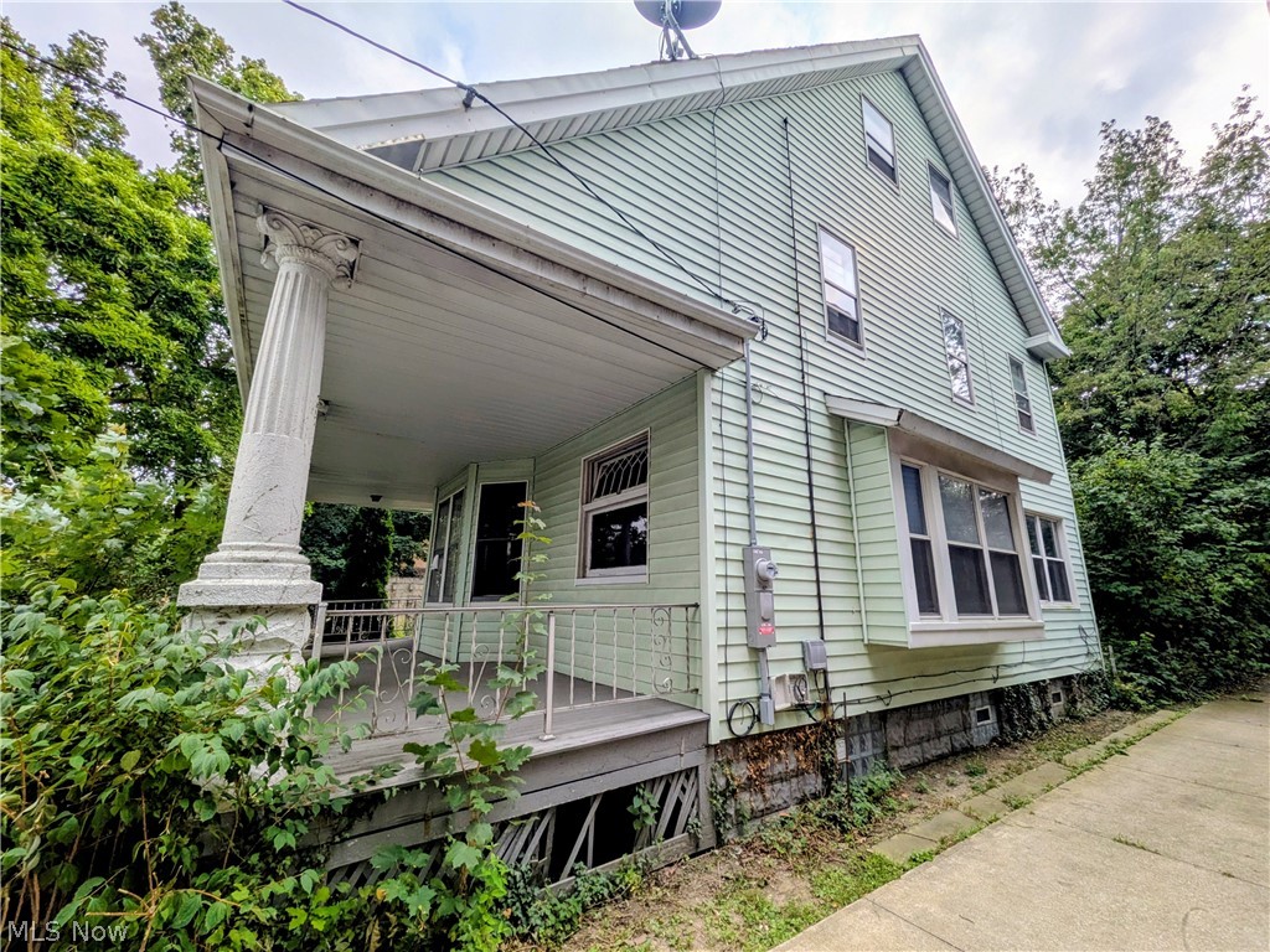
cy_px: 476
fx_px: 514
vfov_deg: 85.7
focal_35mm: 14
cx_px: 635
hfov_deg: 102.1
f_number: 2.2
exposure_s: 1/2294
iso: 46
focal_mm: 1.85
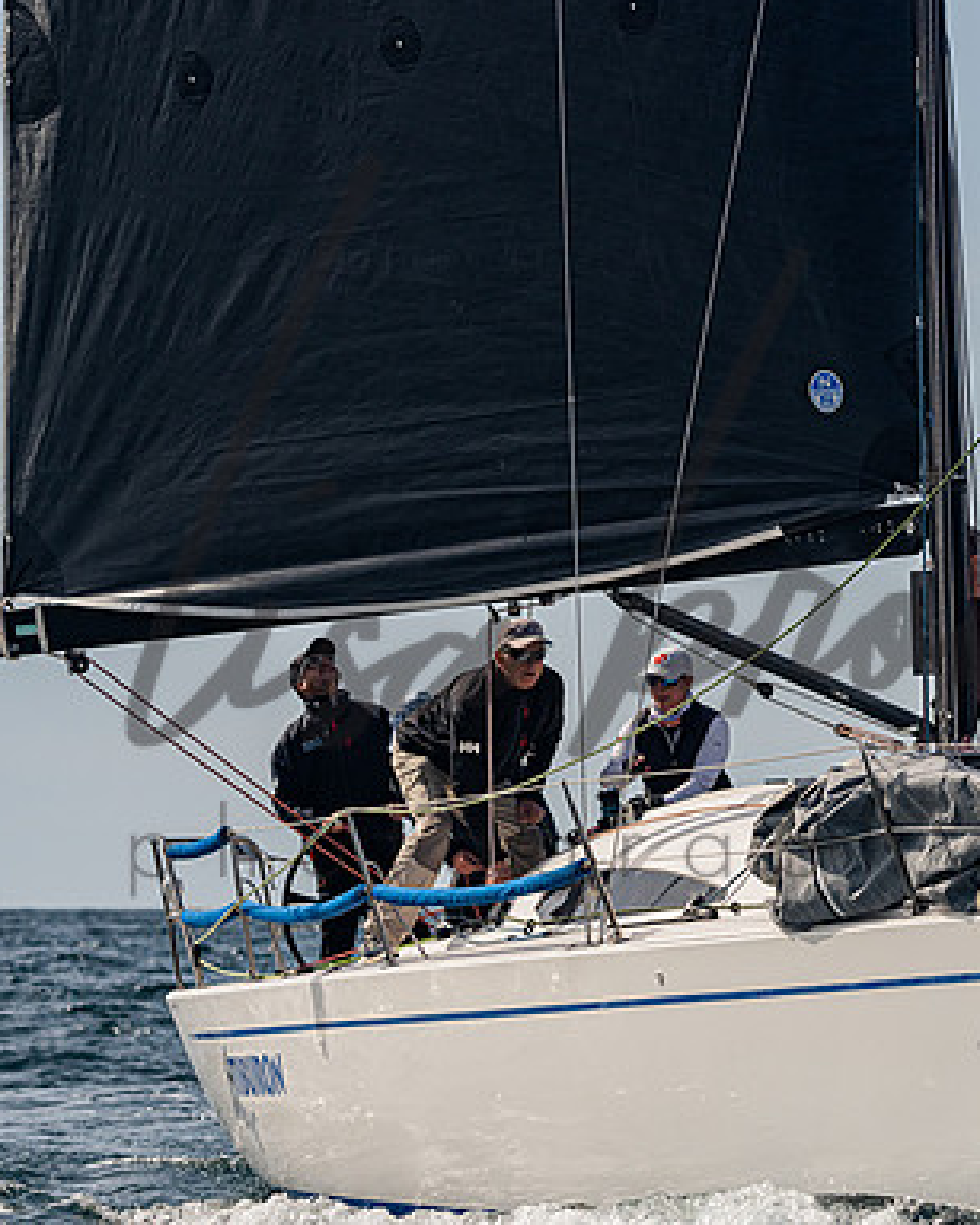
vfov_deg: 7.9
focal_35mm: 245
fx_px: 8886
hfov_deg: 6.3
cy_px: 593
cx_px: 784
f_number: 6.3
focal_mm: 160
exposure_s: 1/5000
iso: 320
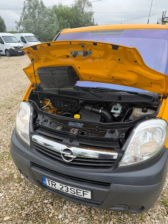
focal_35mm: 24
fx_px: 155
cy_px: 112
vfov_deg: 71.6
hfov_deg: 56.8
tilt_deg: -26.2
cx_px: 84
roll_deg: +0.0
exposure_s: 1/1689
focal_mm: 6.76
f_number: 1.78
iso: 100
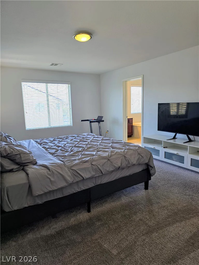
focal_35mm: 23
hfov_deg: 58.9
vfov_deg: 73.9
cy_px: 132
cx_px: 100
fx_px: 176
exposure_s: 1/180
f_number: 1.7
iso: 125
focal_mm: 6.3
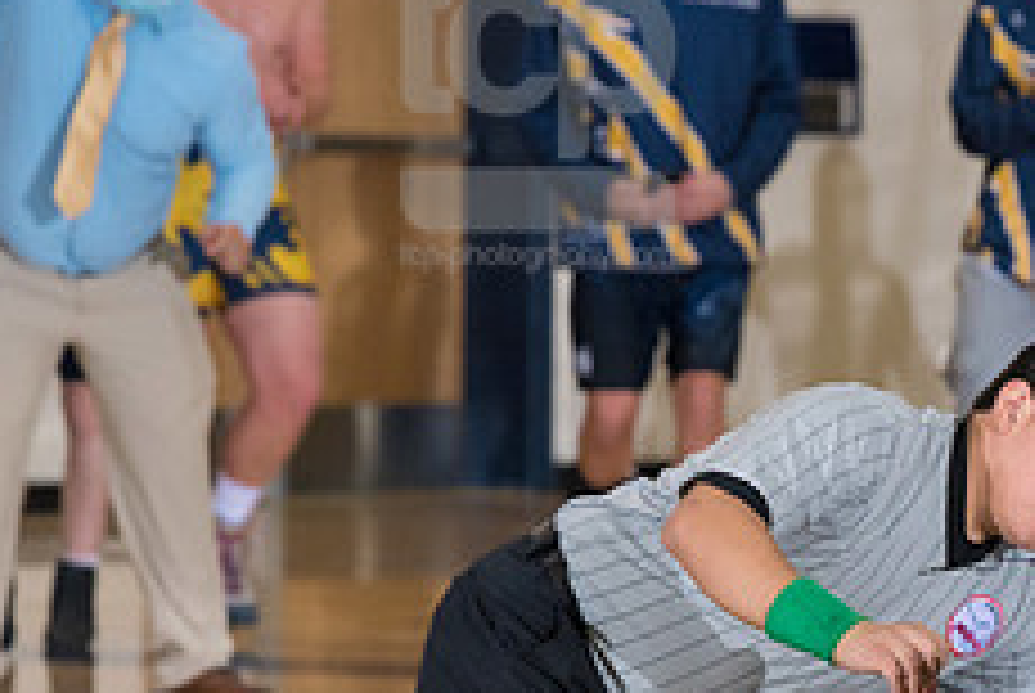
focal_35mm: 428
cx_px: 1179
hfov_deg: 4.8
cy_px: 731
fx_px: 12321
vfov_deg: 3.2
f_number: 5.6
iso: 1250
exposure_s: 1/250
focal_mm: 170
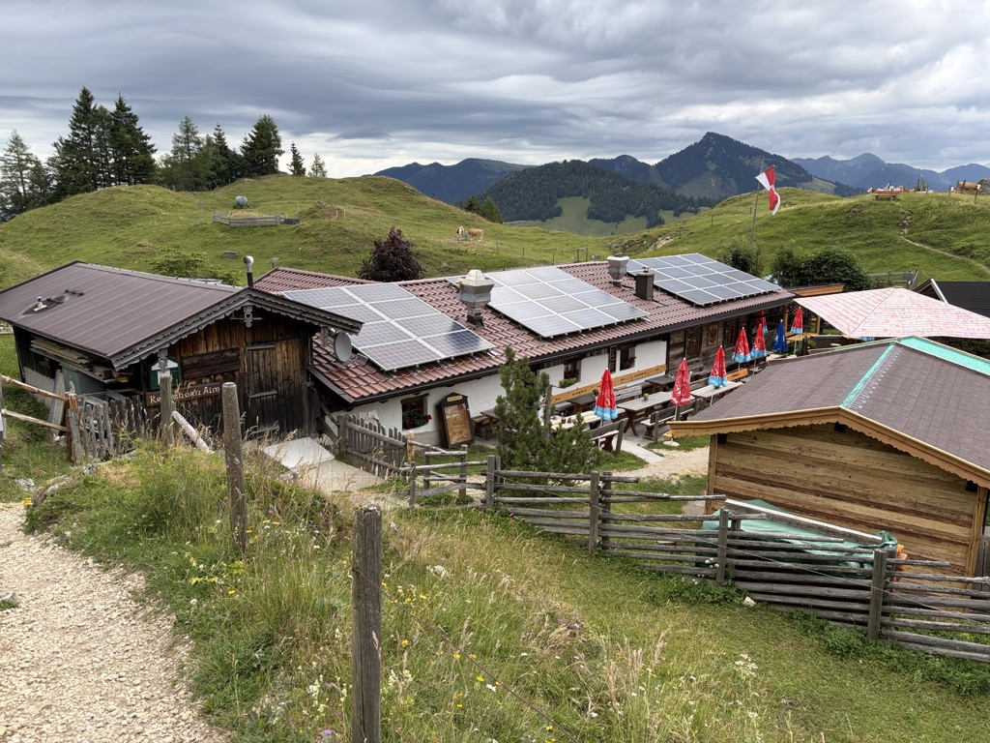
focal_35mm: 26
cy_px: 372
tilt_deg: -11.9
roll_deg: +0.3
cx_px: 495
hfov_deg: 67.3
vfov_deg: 53.1
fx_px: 744
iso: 50
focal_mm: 5.96
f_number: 1.6
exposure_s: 1/973
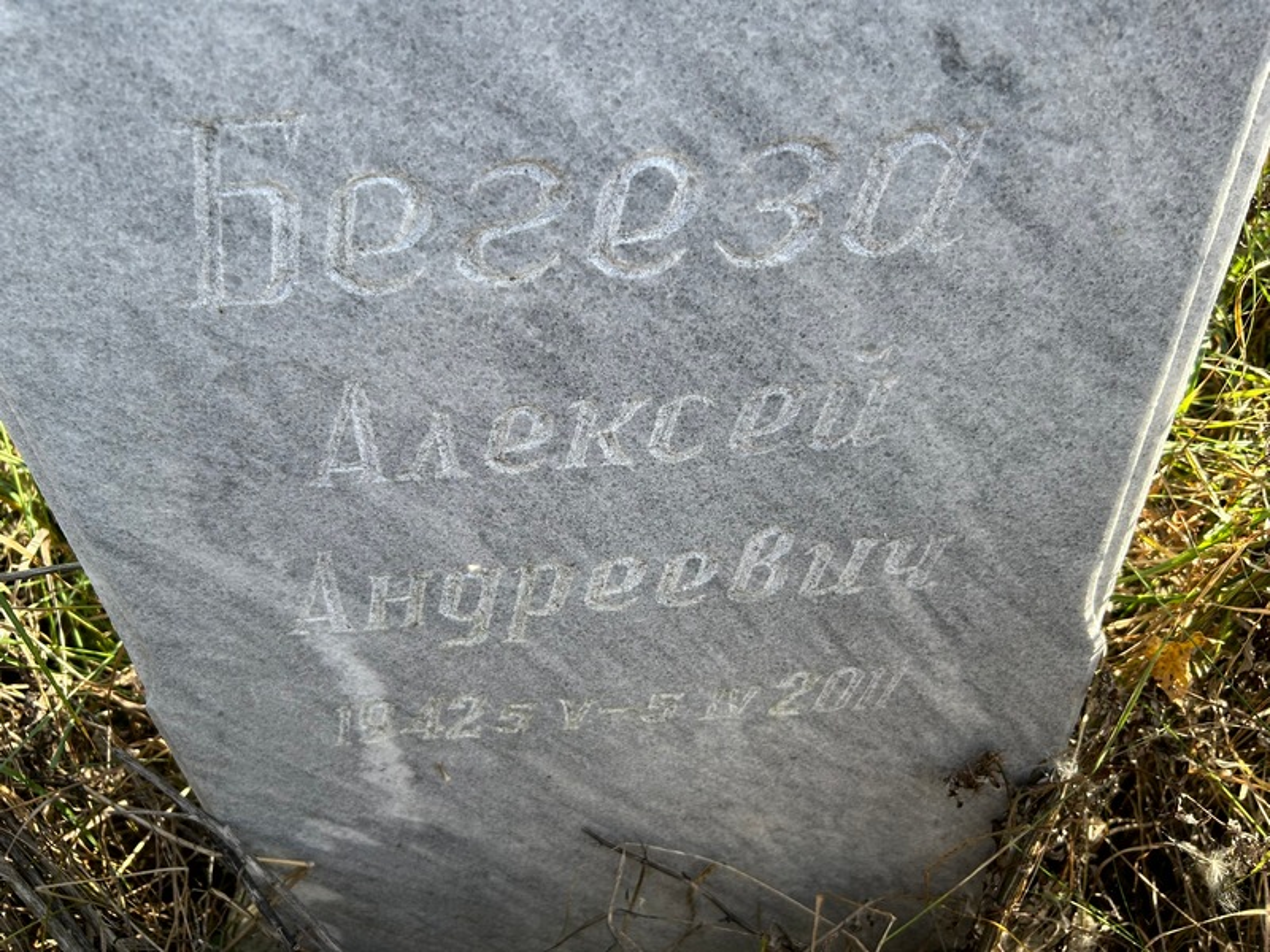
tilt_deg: -40.9
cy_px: 476
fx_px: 954
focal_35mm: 26
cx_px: 635
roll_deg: +0.6
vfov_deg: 53.1
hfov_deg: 67.3
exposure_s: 1/654
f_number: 1.5
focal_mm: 5.7
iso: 50
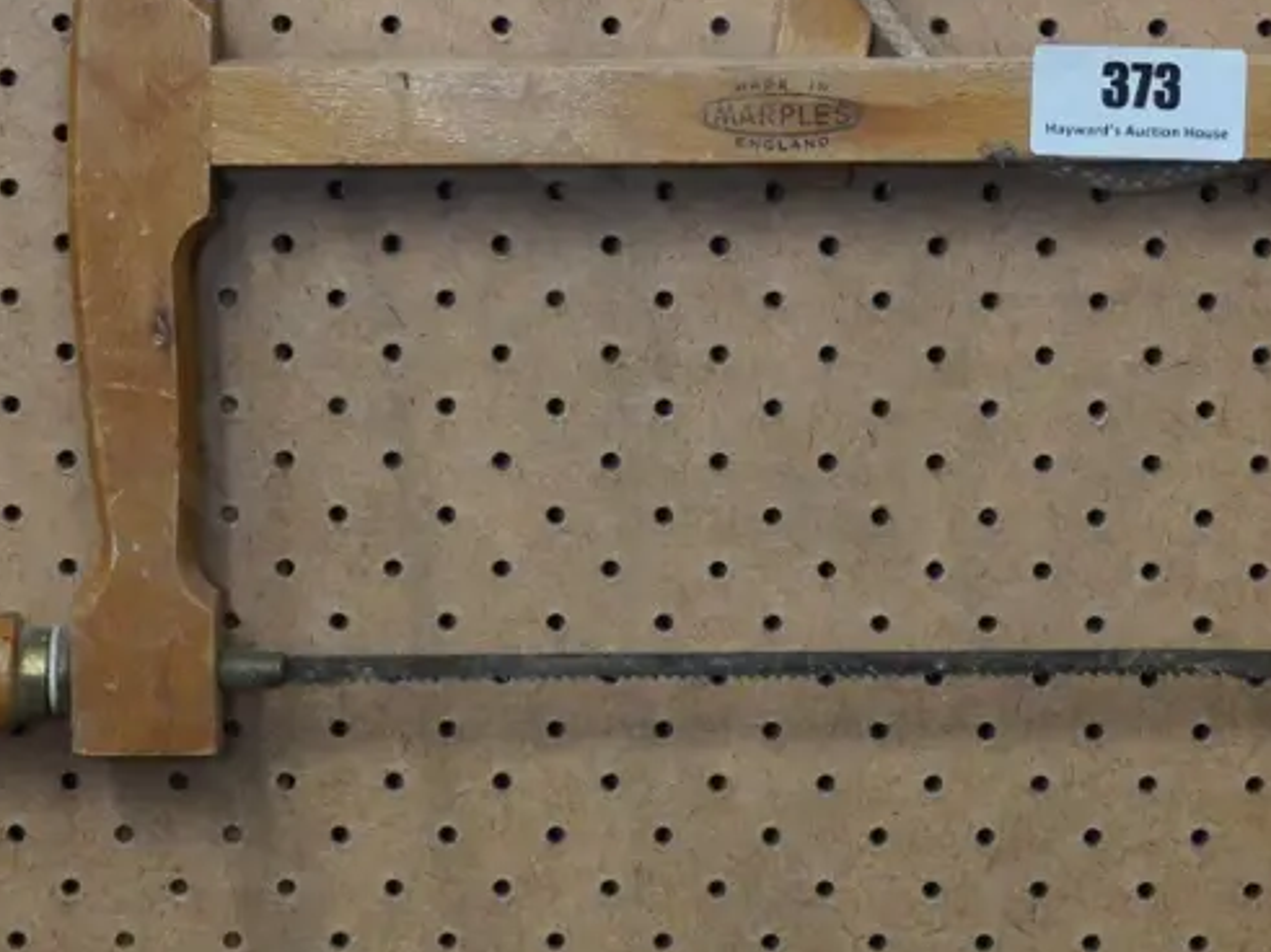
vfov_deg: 10.1
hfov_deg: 13.5
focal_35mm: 146
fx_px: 5359
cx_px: 808
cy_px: 34
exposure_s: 1/320
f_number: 5.2
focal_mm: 35
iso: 3200
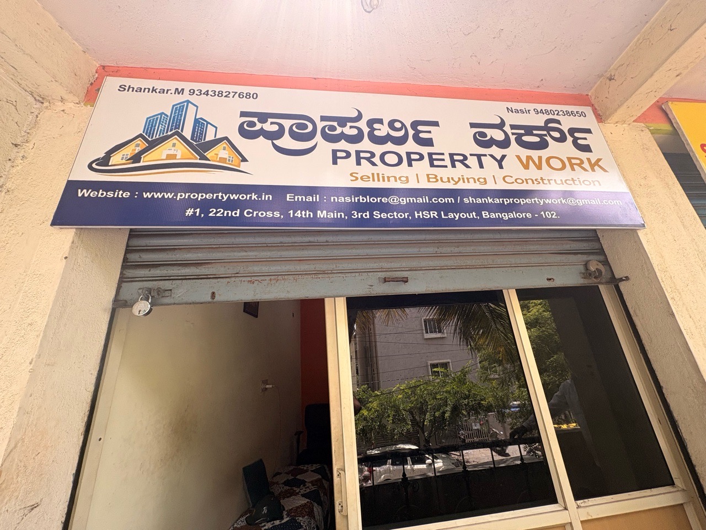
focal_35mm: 14
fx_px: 286
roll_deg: +5.2
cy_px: 265
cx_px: 353
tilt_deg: +21.0
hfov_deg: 102.1
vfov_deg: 85.7
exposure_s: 1/99
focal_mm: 2.22
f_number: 2.2
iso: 50
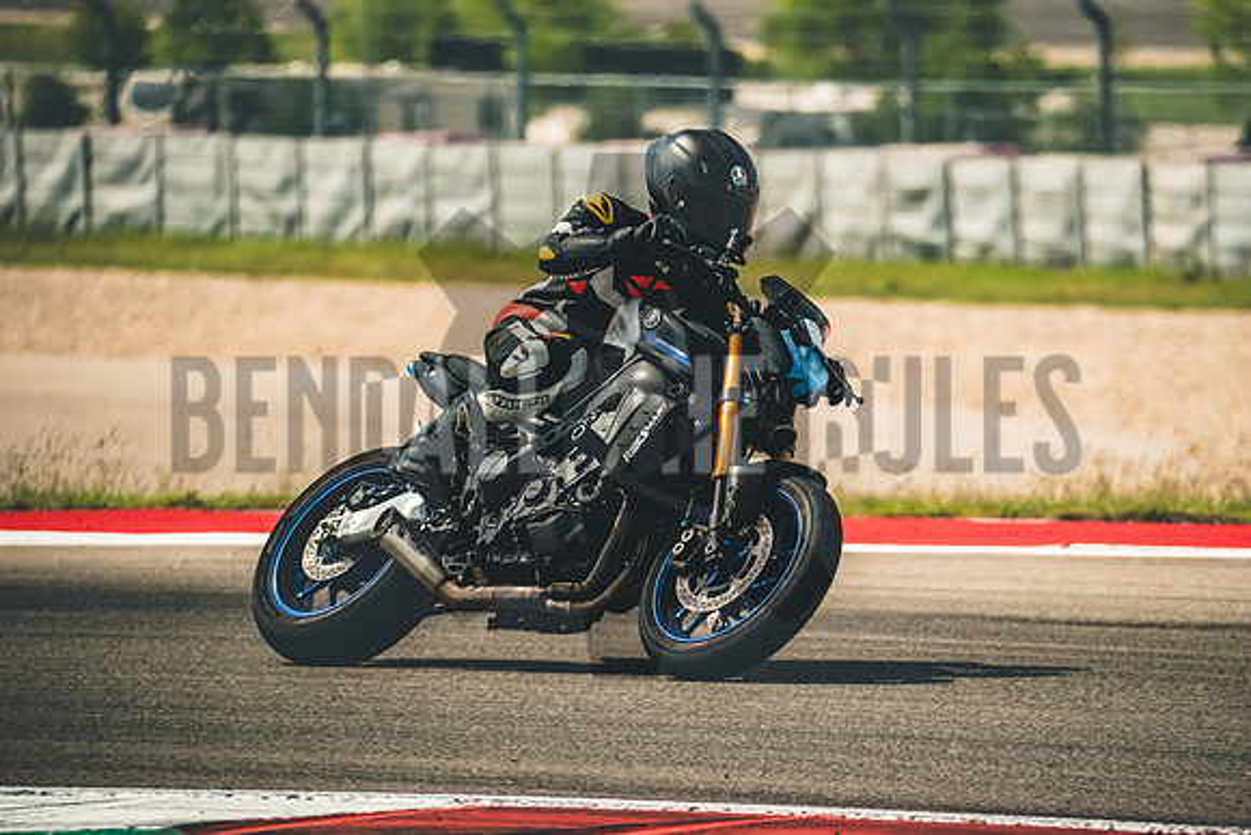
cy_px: 398
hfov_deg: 5.1
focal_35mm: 404
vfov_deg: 3.4
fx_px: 14039
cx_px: 667
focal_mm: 252.1
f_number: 5
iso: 800
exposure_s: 1/2500
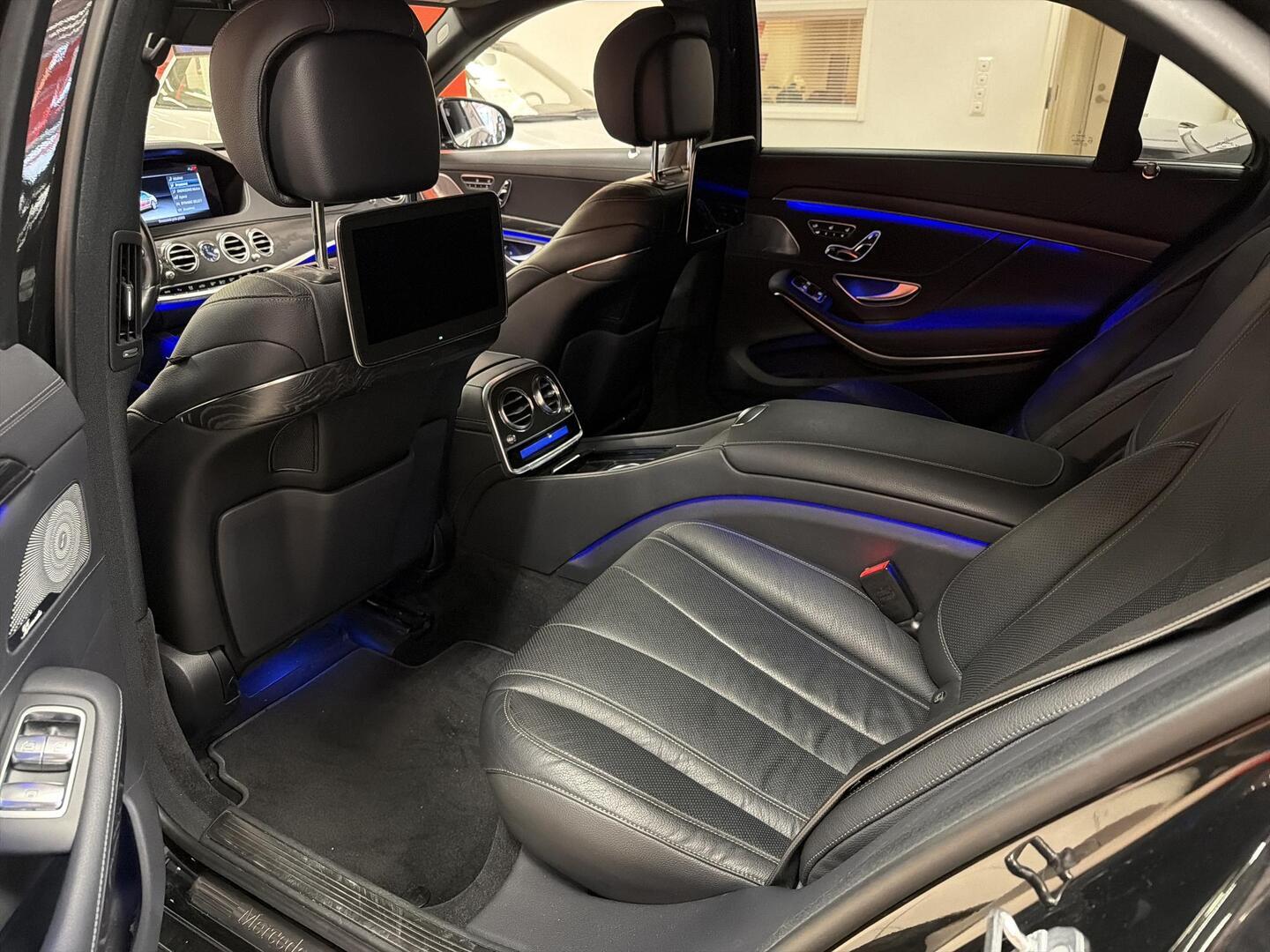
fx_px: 881
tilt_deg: -24.1
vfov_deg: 56.8
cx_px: 635
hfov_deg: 71.6
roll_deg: +0.1
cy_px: 476
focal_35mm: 24
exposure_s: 1/33
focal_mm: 6.76
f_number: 1.78
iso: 1000
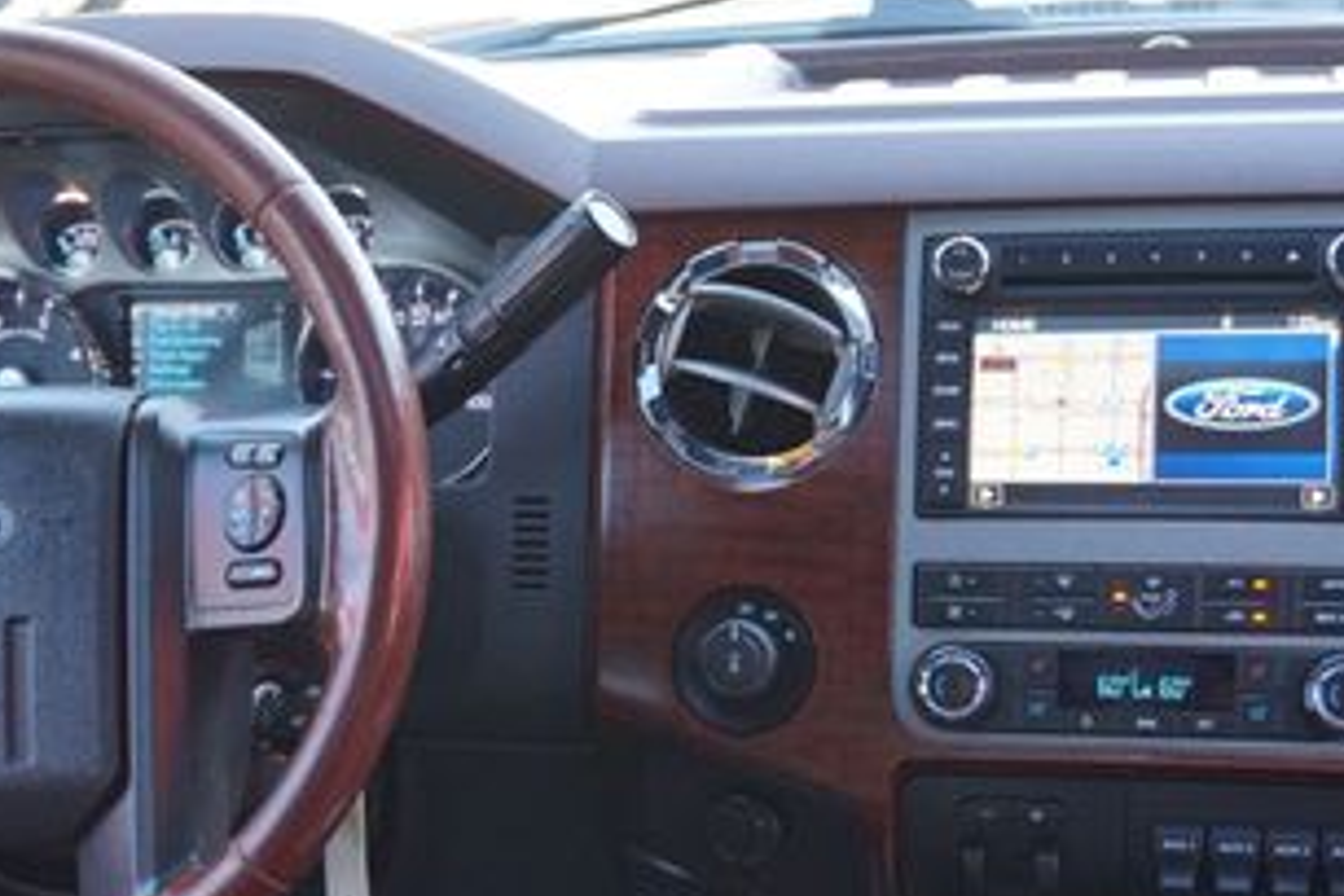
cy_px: 602
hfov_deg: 27.8
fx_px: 2689
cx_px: 391
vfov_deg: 18.9
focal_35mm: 72
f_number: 4
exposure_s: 1/60
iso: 320
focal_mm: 23
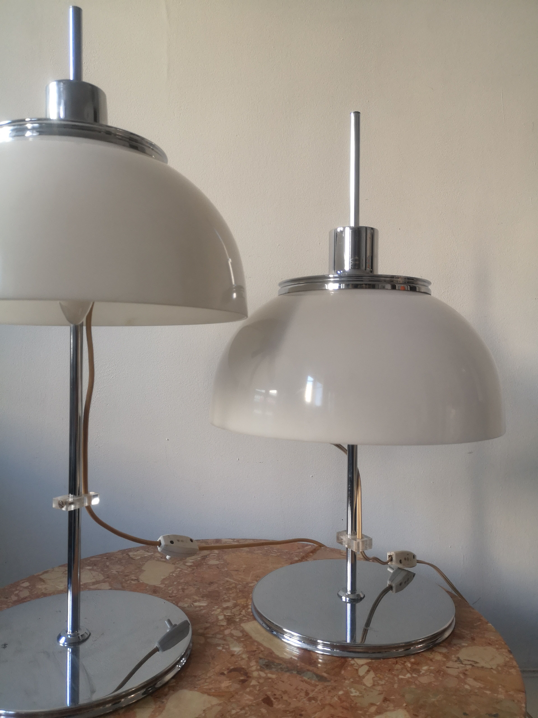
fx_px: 560
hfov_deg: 51.4
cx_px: 269
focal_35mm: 27
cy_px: 359
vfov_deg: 65.3
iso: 160
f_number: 1.8
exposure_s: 1/50
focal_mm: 3.95
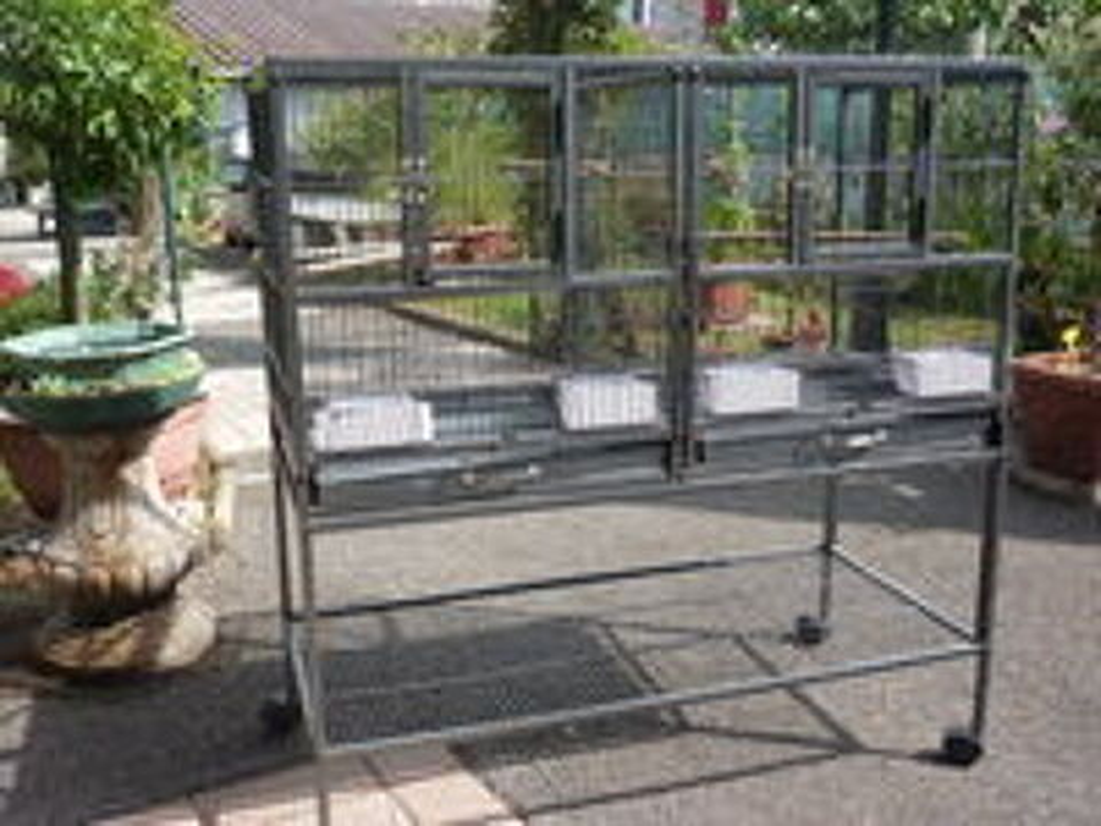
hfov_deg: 50.1
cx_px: 550
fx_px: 1177
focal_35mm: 37
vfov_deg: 38.7
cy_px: 413
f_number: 4
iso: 80
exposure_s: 1/320
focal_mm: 6.1
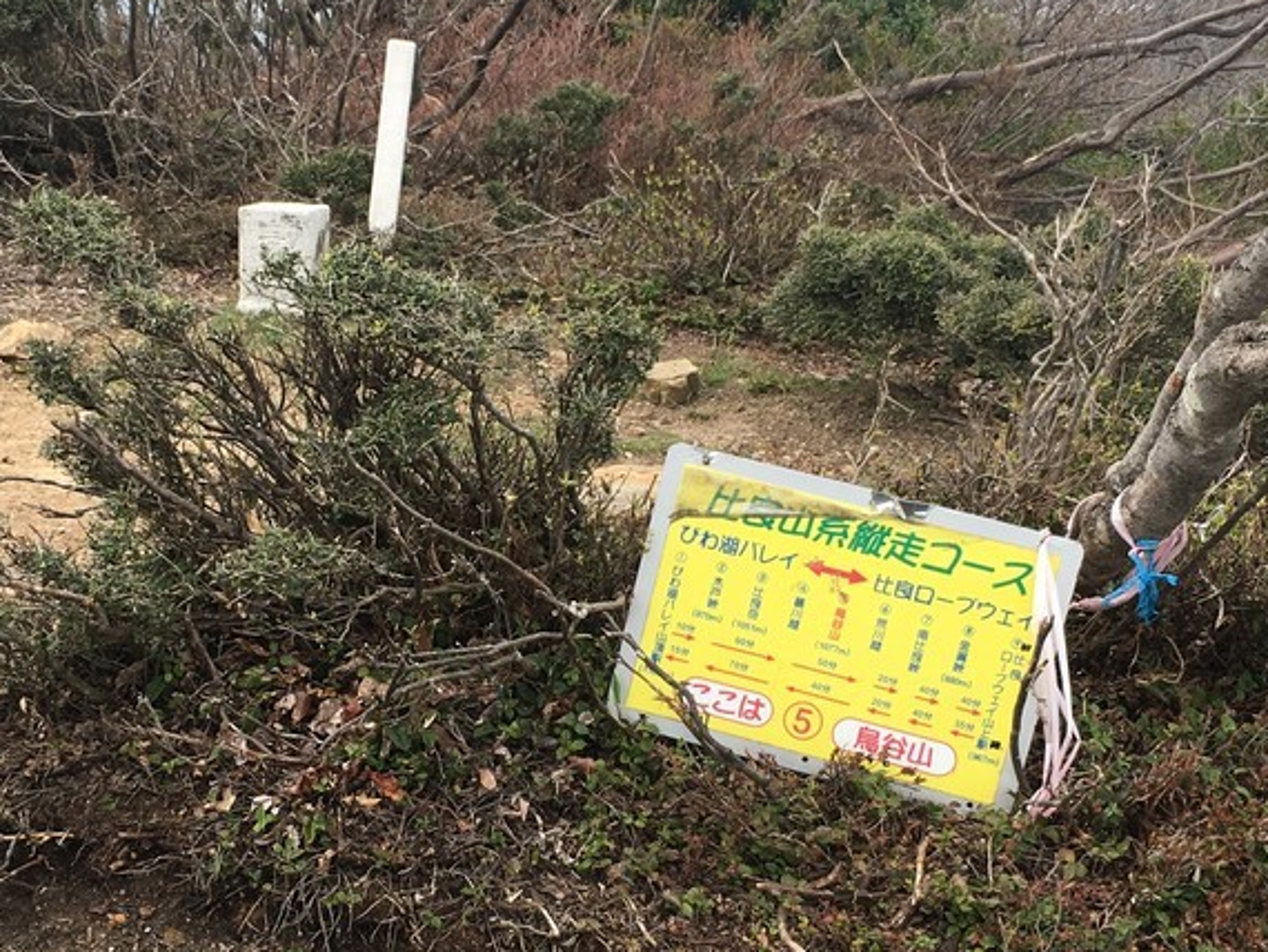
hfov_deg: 31.5
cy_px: 576
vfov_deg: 24.0
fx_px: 2235
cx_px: 478
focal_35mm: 61
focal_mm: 4.15
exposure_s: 1/582
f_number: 2.2
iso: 25
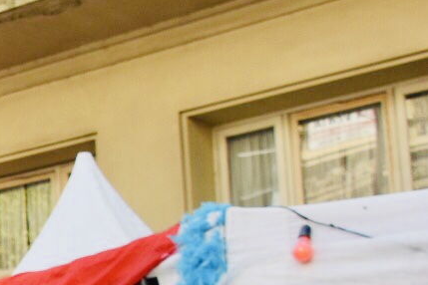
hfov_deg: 14.7
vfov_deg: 11.4
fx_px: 1413
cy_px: 297
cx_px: -378
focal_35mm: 119
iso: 250
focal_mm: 21
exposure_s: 1/400
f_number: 5
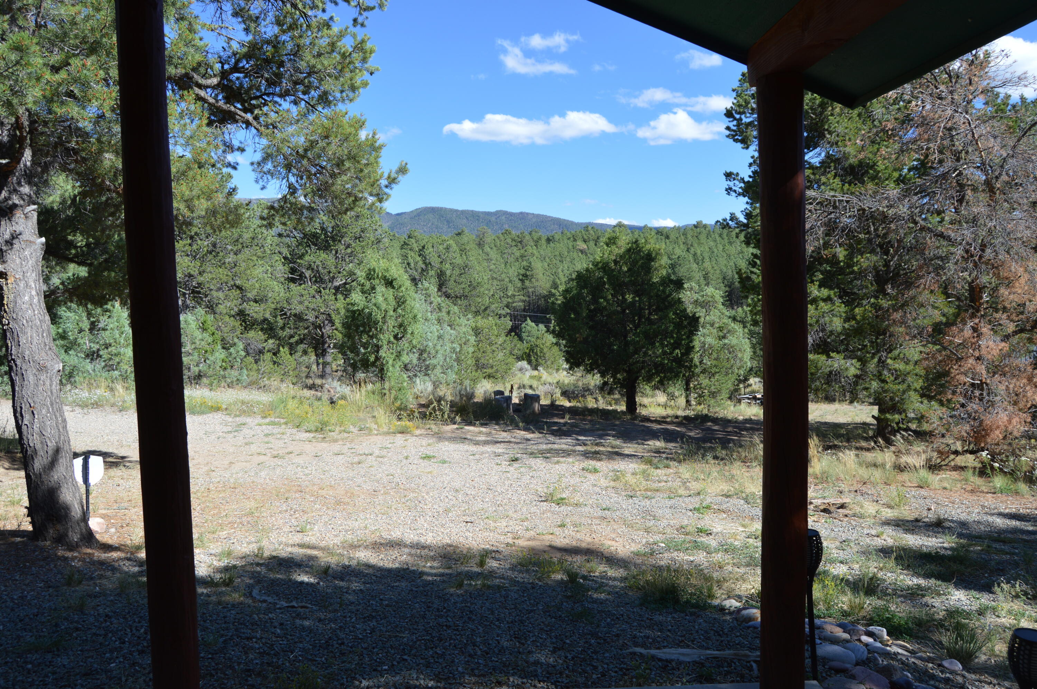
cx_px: 518
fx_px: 777
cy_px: 344
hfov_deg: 67.4
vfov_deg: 47.8
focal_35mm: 27
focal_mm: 18
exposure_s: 1/200
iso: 100
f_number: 7.1
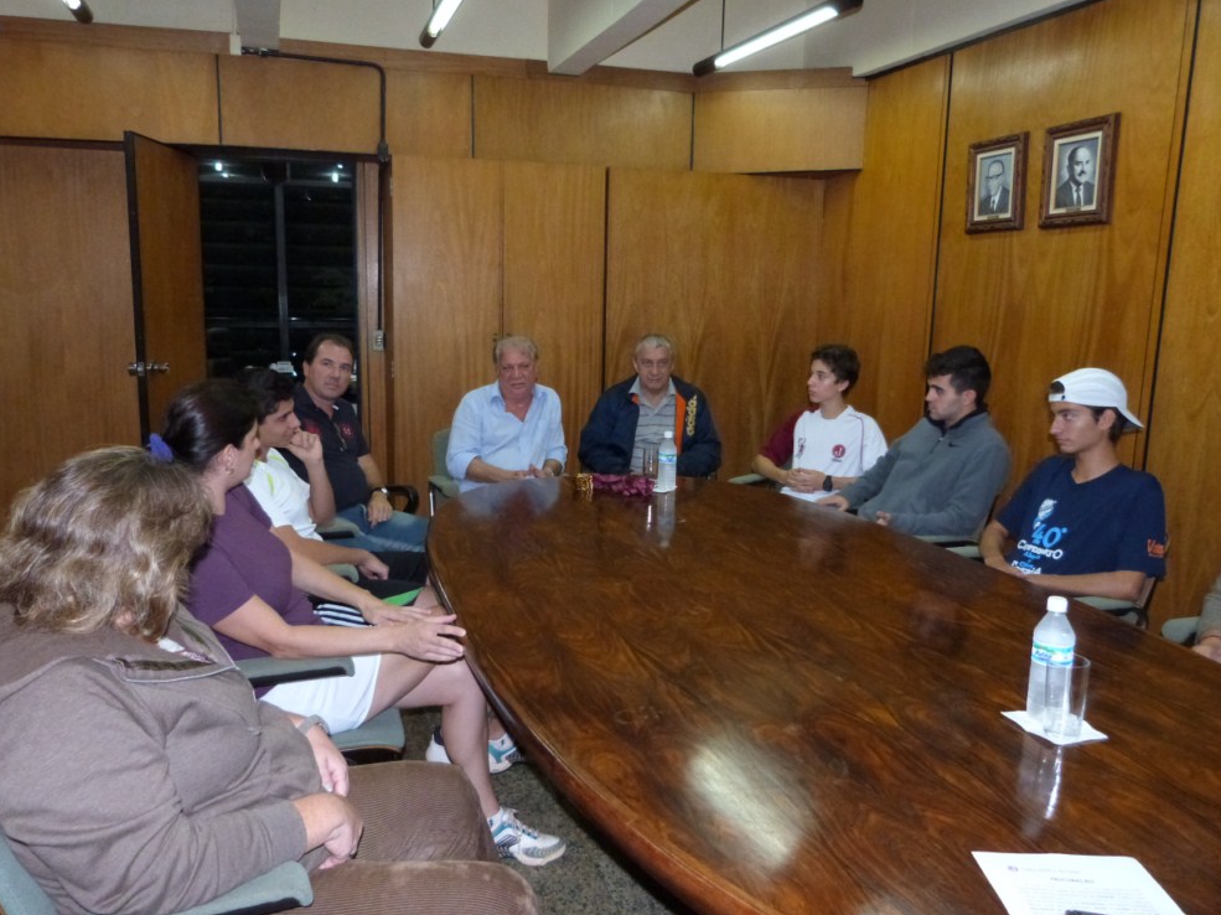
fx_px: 917
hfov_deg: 67.3
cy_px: 453
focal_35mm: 26
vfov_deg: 53.0
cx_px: 606
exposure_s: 1/60
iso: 400
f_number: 2.8
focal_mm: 4.5
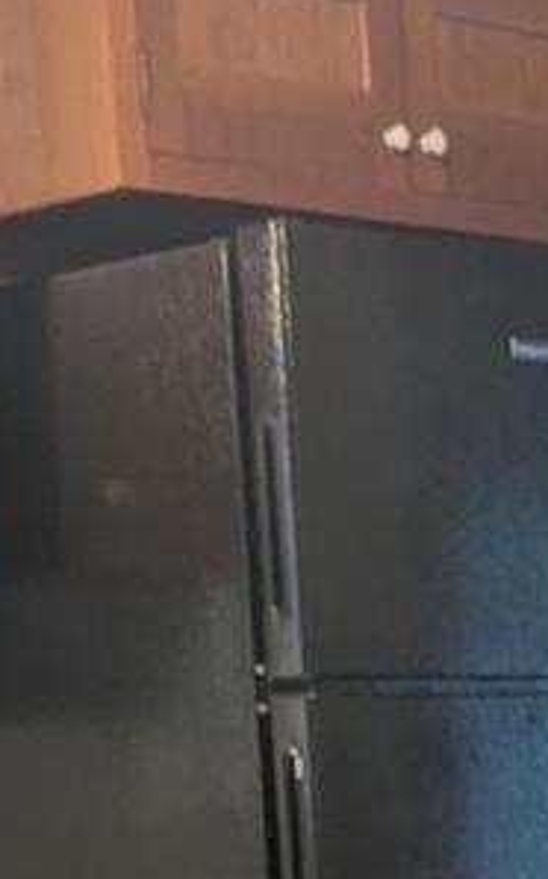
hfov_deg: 10.3
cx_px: 819
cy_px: 1398
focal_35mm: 123
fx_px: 2942
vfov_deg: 15.4
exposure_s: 1/24
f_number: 1.85
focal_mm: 6.81
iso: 54
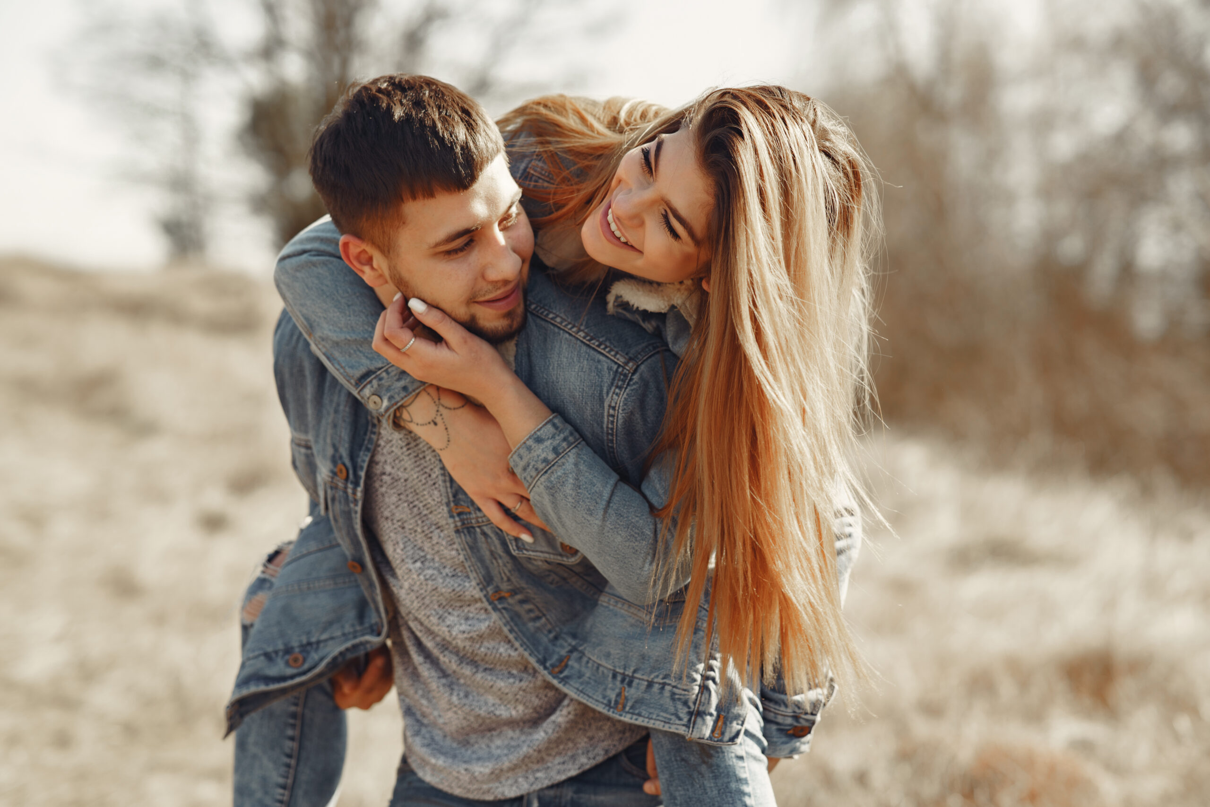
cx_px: 605
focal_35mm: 85
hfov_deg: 23.9
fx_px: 2857
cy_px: 404
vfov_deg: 16.1
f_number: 2.8
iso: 100
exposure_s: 1/640
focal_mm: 85
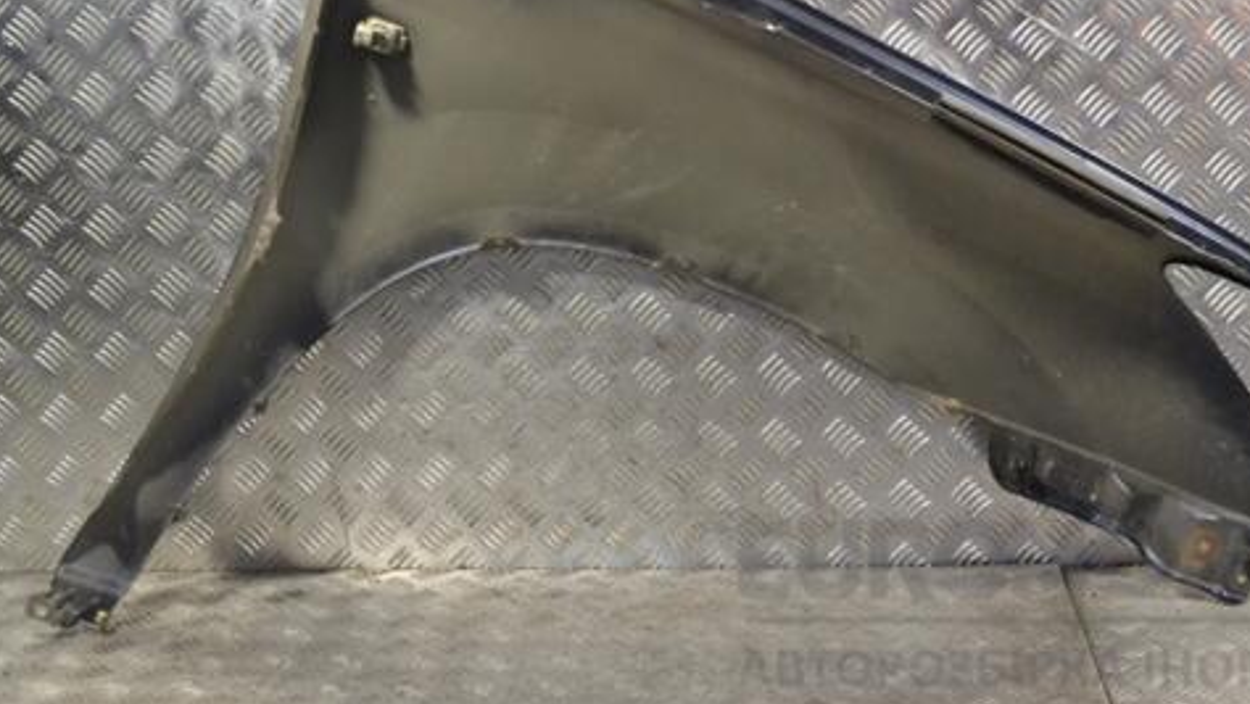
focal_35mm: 58
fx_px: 1912
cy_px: 208
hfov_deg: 36.2
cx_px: 688
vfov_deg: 20.8
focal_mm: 29
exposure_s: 1/200
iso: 3200
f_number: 8
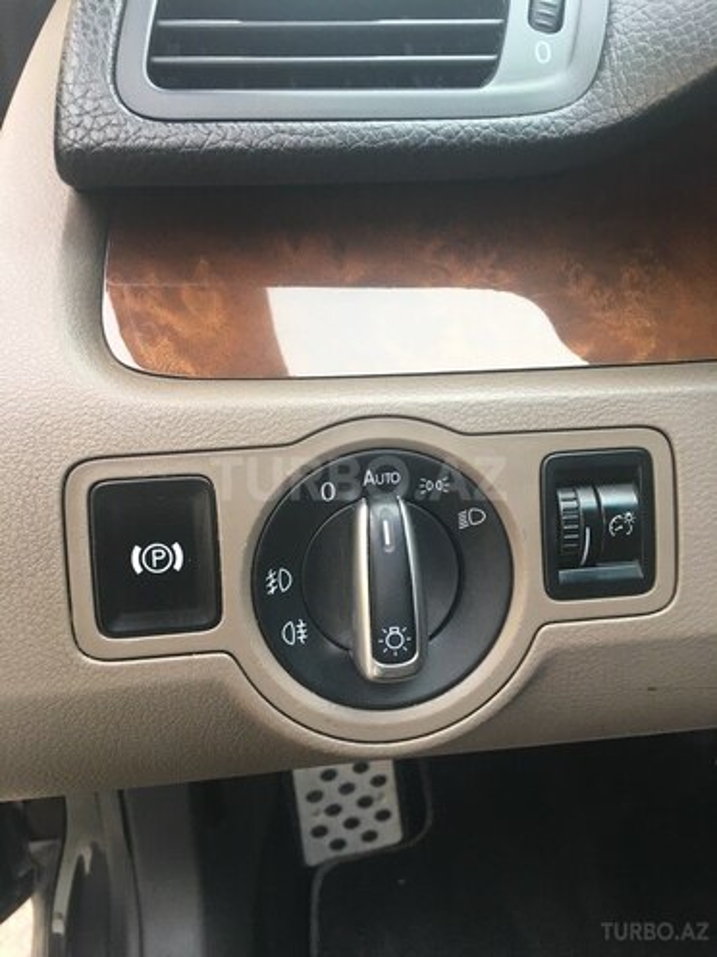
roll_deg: -3.0
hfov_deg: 48.2
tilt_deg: -37.3
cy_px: 478
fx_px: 801
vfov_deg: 61.7
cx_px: 358
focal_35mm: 29
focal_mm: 4.15
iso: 40
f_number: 2.2
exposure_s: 1/33
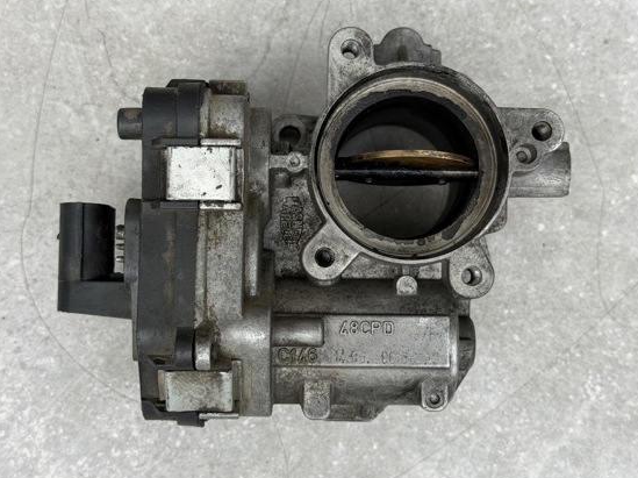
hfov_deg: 34.4
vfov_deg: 26.1
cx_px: 311
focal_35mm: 56
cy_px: 252
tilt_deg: -79.0
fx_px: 1031
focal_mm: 6.76
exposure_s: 1/214
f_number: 1.78
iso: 64
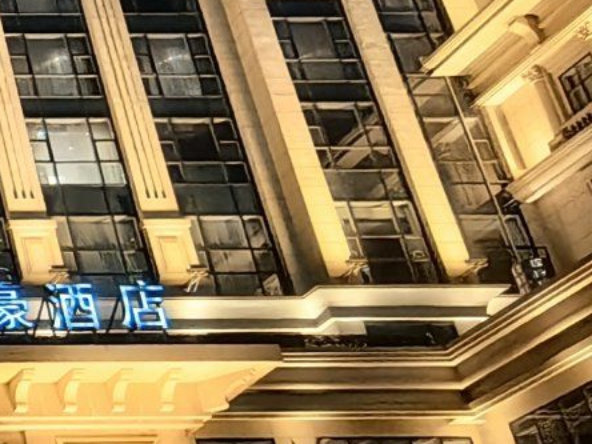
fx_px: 1368
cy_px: 311
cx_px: -595
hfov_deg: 17.4
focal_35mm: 80
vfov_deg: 18.4
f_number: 2.2
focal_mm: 1.95
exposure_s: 1/25
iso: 250
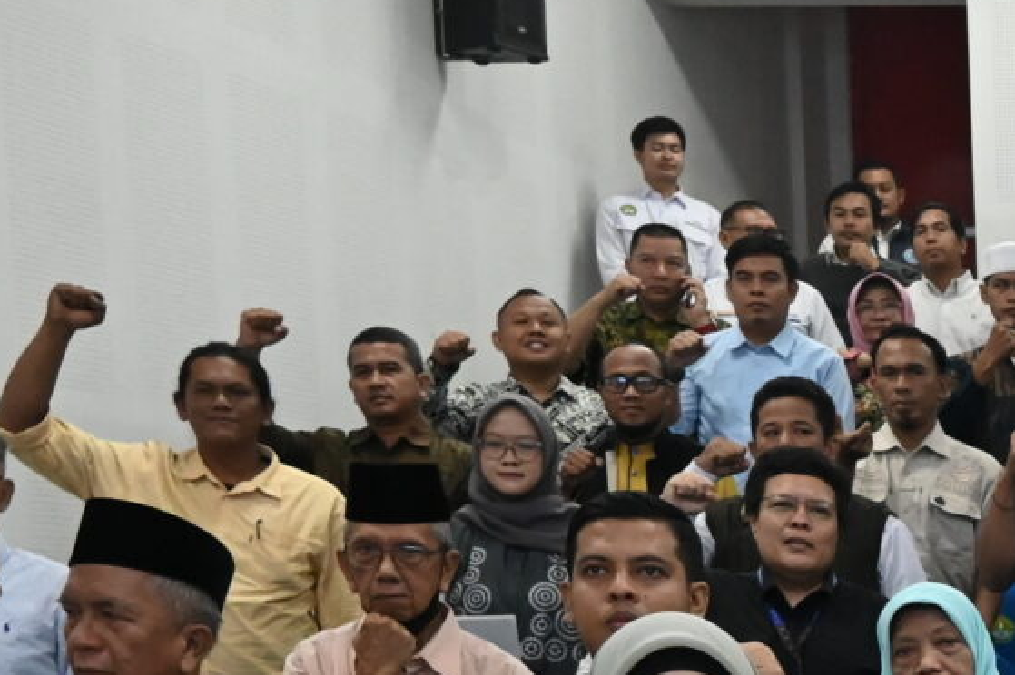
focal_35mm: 110
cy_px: 1010
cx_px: 1765
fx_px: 3099
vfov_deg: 11.9
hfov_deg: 16.1
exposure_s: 1/125
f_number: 6.3
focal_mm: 24
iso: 4000
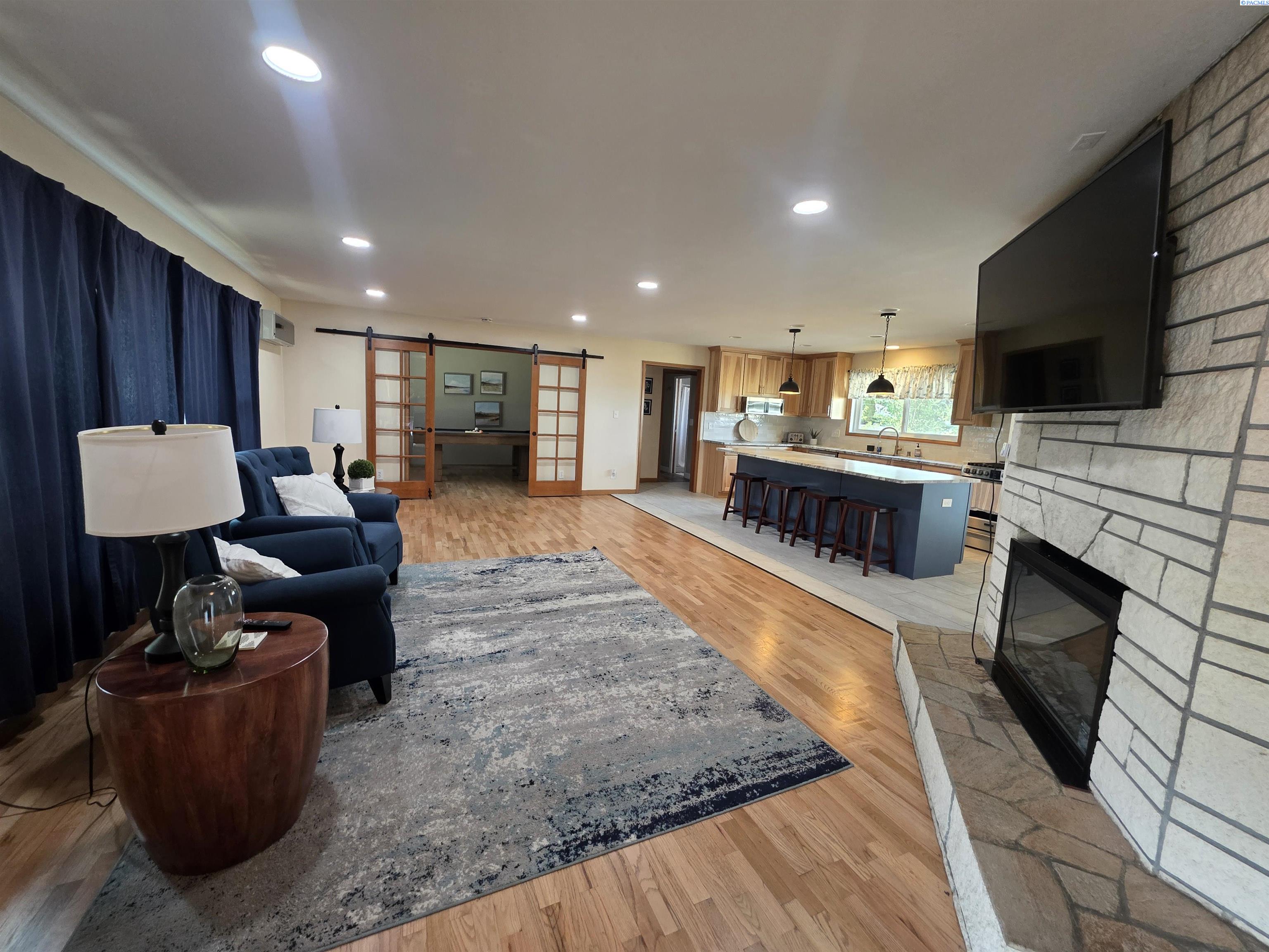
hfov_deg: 106.2
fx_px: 477
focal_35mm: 13
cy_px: 476
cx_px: 634
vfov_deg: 89.9
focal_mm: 2.2
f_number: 1.9
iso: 250
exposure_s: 1/60
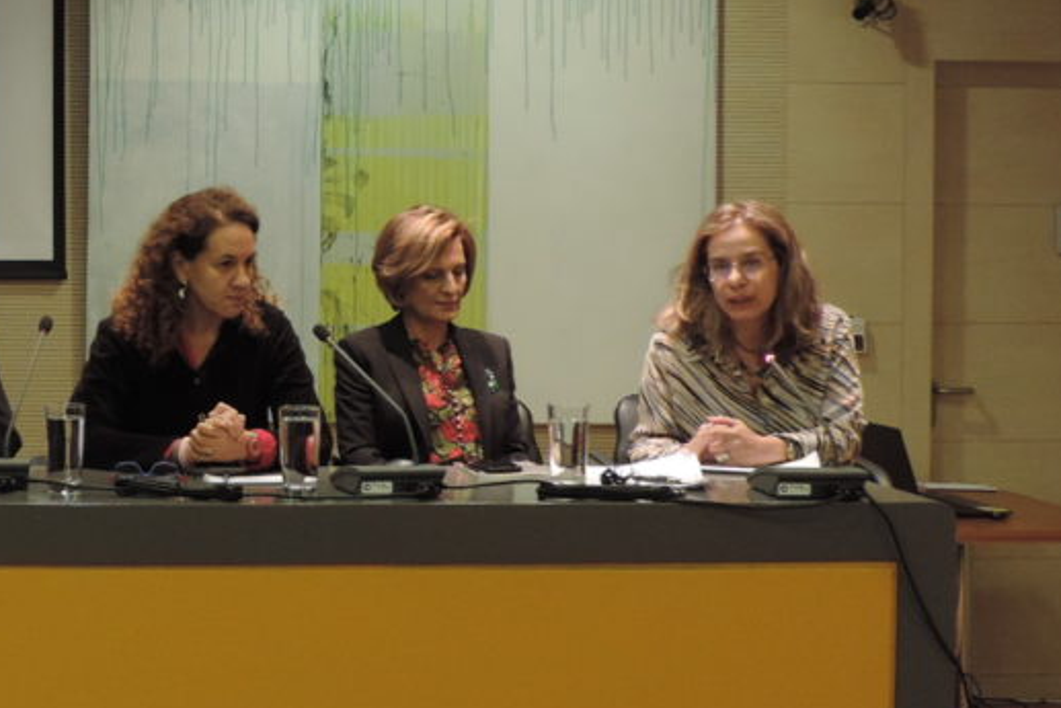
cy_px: 263
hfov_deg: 28.1
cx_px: 41
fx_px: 2005
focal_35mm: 68
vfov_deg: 20.0
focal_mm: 5.8
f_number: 3.2
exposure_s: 1/30
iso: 400
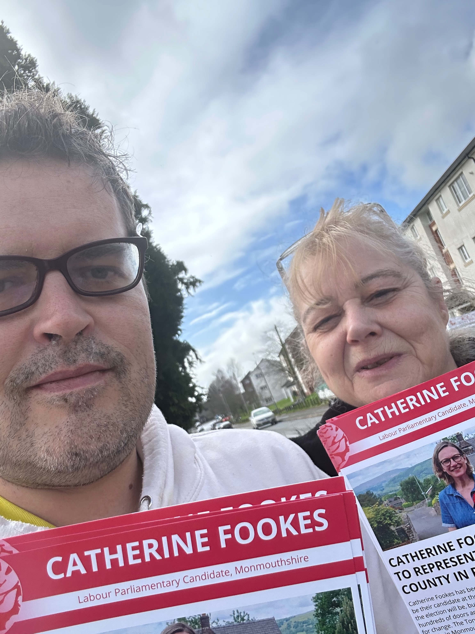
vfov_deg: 60.0
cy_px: 317
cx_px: 238
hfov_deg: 46.8
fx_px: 549
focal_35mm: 30
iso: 25
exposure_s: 1/675
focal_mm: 2.69
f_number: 1.9
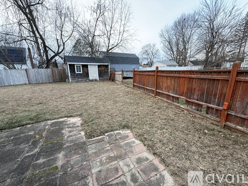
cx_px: 124
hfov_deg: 102.1
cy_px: 93
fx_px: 100
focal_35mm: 14
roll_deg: +1.5
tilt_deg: -12.3
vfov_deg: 85.7
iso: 100
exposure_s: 1/99
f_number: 2.2
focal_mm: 2.22
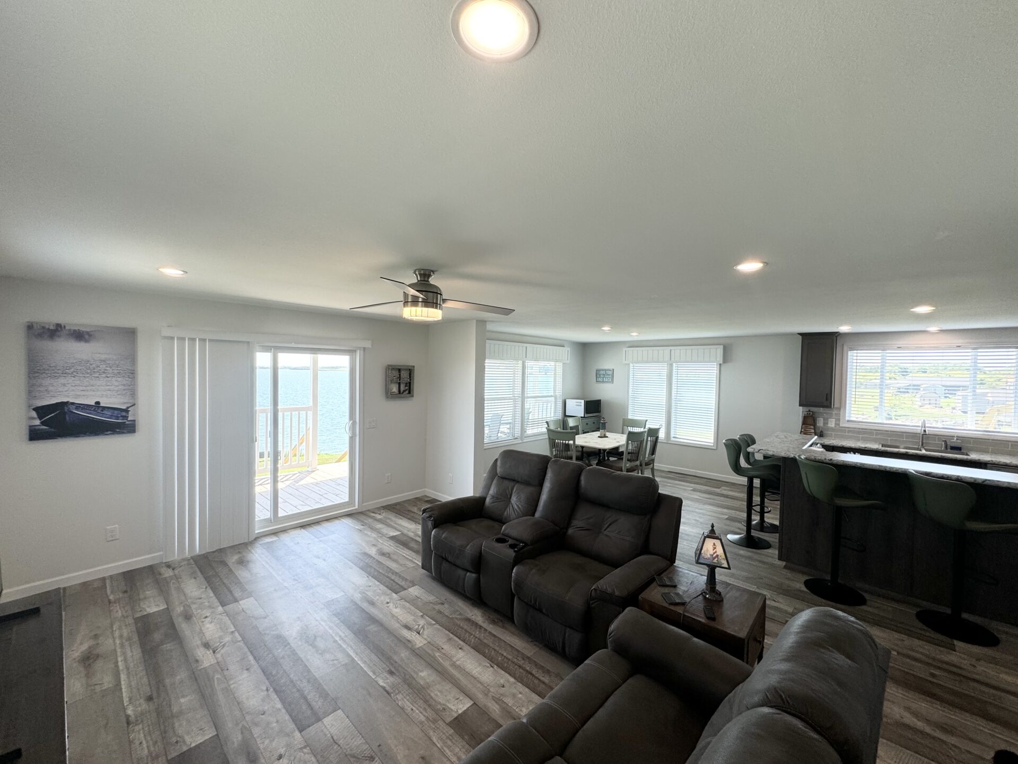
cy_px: 382
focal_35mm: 14
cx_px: 509
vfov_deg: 85.7
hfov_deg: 102.1
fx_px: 412
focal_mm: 2.22
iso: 50
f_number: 2.2
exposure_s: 1/120
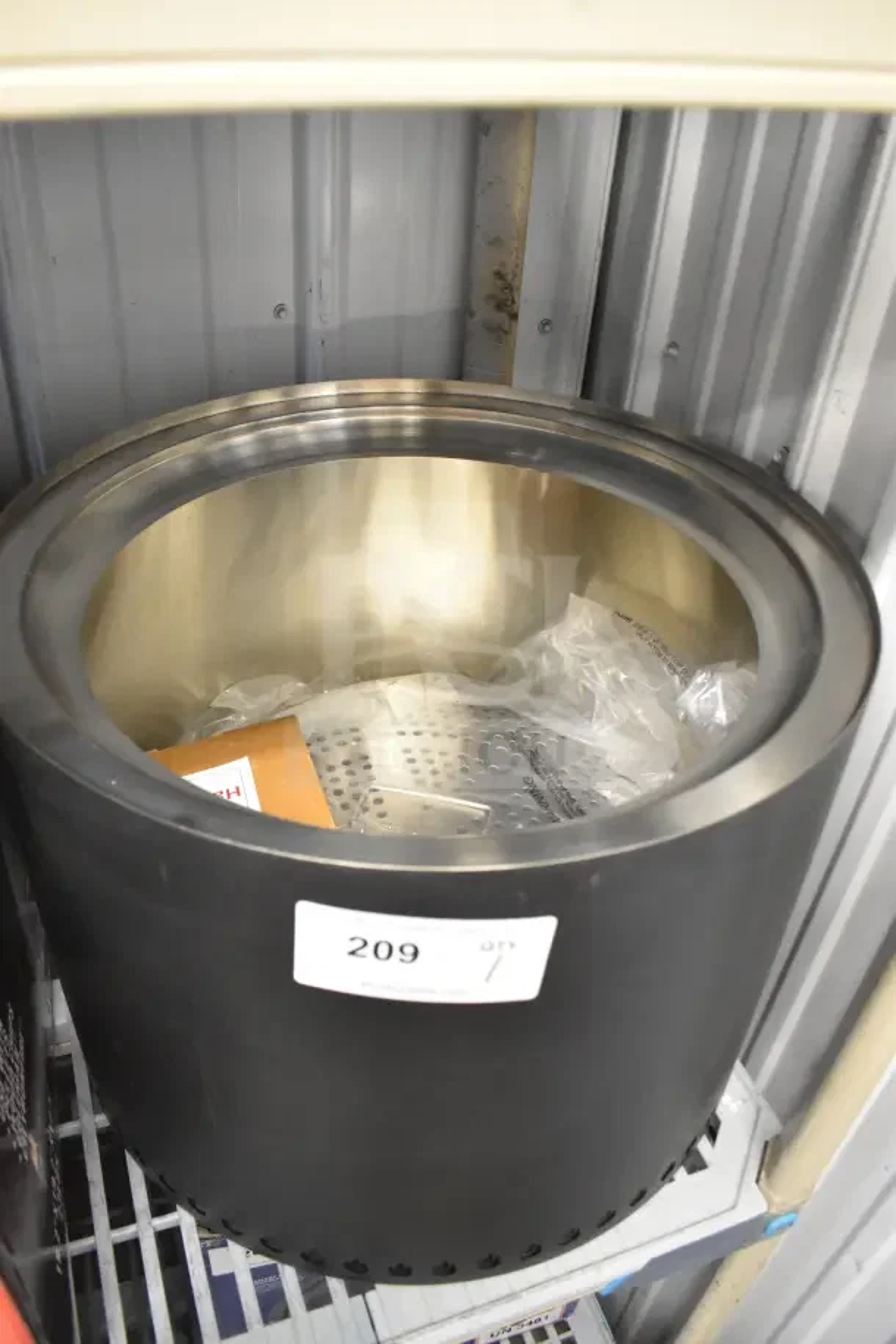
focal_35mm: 27
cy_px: 672
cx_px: 448
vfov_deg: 67.4
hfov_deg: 47.9
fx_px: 1008
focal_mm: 18
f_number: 5
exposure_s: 1/100
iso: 6400
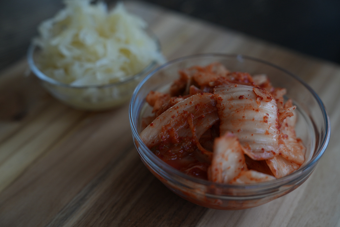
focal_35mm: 43
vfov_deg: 31.2
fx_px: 406
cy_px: 114
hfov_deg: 45.4
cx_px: 170
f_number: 2.8
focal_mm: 43
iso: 320
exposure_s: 1/250
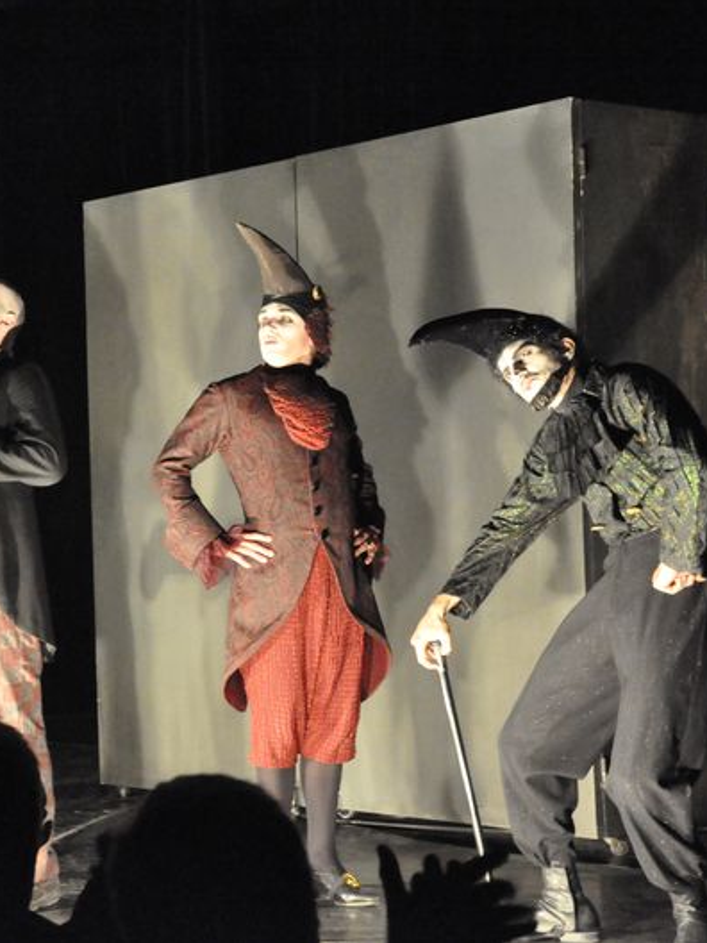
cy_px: 471
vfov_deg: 23.6
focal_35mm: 83
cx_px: 18
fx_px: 2260
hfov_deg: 17.4
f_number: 4.5
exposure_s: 1/20
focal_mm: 38
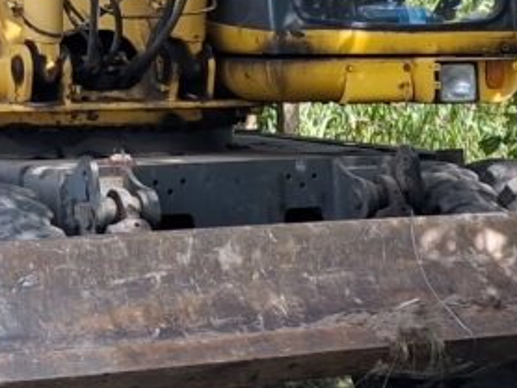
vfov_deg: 9.6
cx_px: 842
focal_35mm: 149
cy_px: 655
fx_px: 2227
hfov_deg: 12.4
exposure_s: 1/186
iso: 20
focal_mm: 4
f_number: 1.8
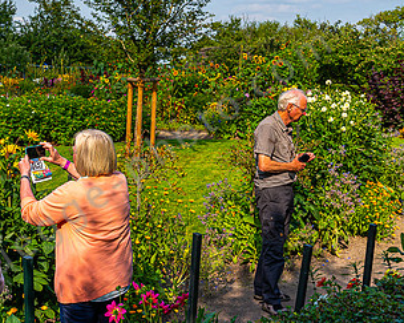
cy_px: 159
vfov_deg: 29.1
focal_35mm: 52
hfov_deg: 35.8
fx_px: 622
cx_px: 145
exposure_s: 1/200
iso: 100
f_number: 8
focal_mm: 29
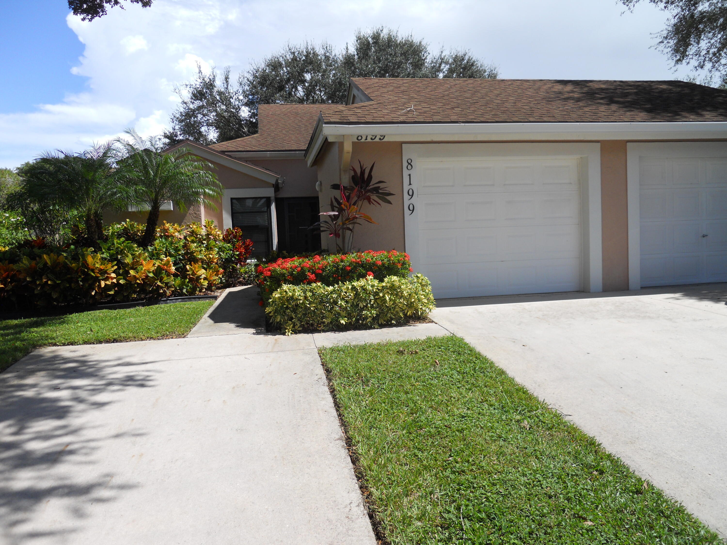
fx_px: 588
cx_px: 364
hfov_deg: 63.4
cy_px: 272
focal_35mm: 28
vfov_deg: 49.7
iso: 80
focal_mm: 5
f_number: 5.4
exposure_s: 1/320
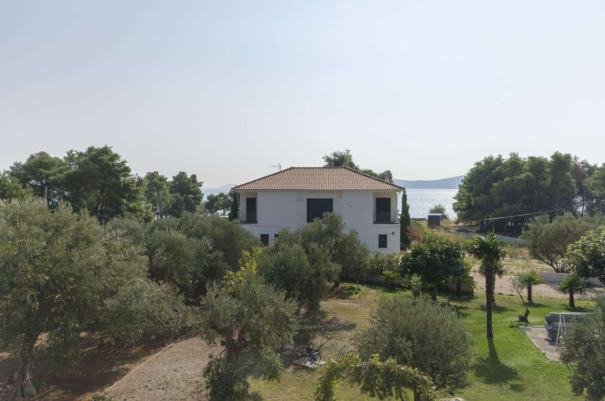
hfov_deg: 62.0
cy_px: 200
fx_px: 503
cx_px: 302
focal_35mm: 30
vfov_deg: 43.4
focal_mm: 20
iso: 100
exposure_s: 1/400
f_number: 9
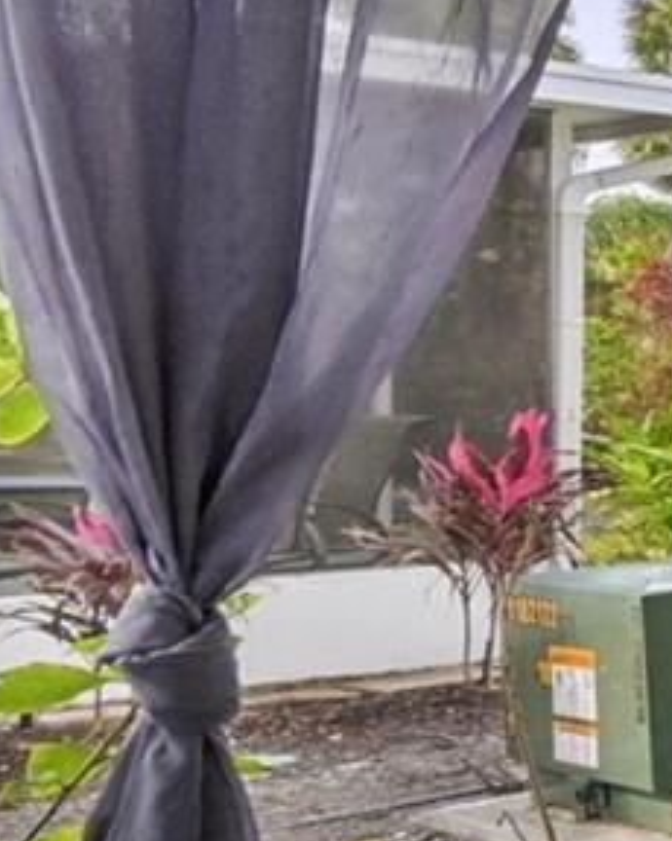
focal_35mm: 73
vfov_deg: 26.0
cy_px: 326
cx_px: 2165
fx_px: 1817
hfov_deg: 10.6
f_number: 8
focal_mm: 14
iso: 400
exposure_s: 1/160
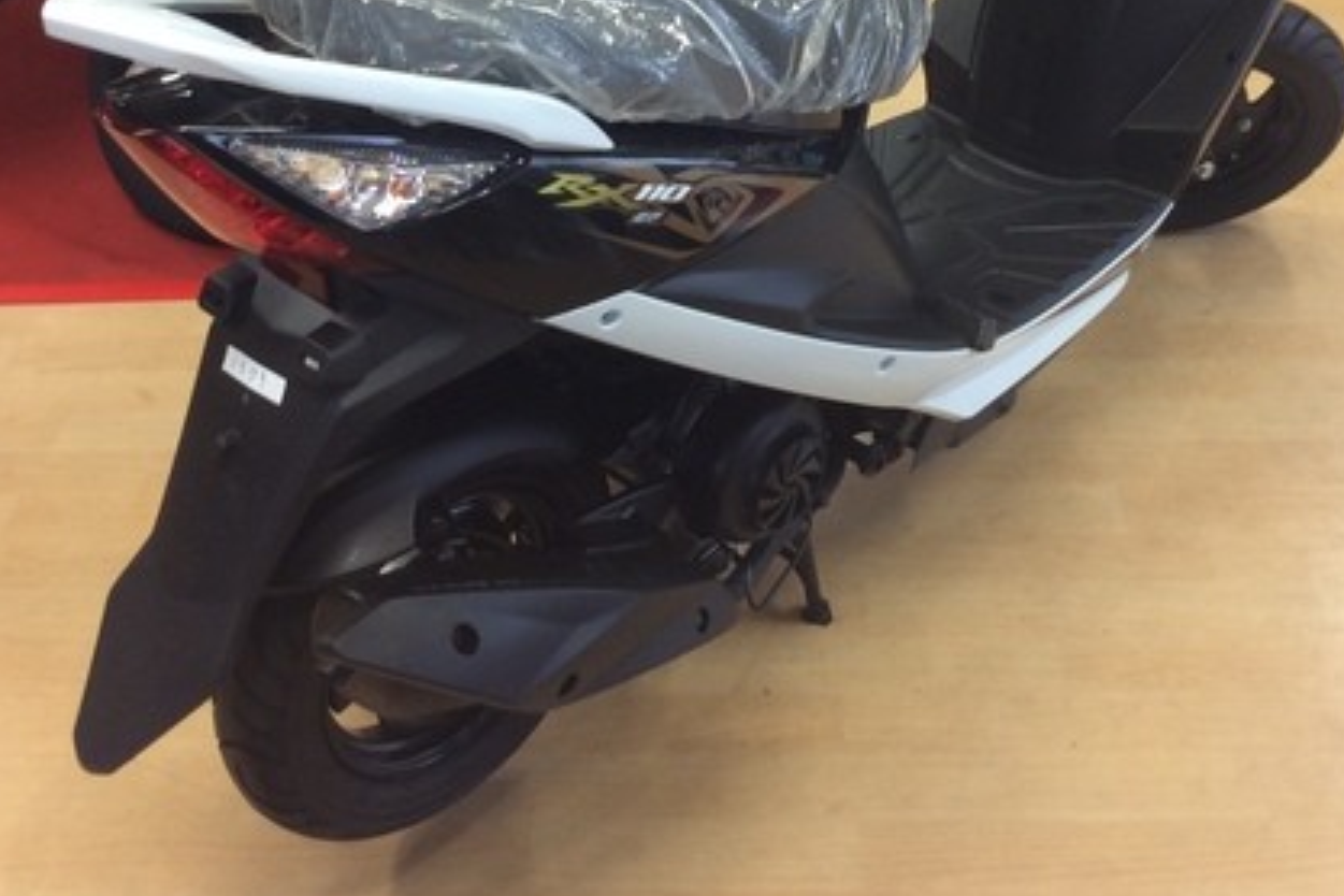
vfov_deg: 25.8
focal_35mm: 51
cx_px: 690
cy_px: 135
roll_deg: +2.6
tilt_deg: -29.5
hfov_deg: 38.9
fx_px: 1904
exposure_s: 1/24
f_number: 2.4
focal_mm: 3.3
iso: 40
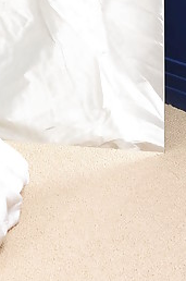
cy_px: -161
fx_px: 1299
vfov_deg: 11.7
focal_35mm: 167
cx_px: -146
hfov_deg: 7.9
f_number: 10
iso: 200
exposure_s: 1/80
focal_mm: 28
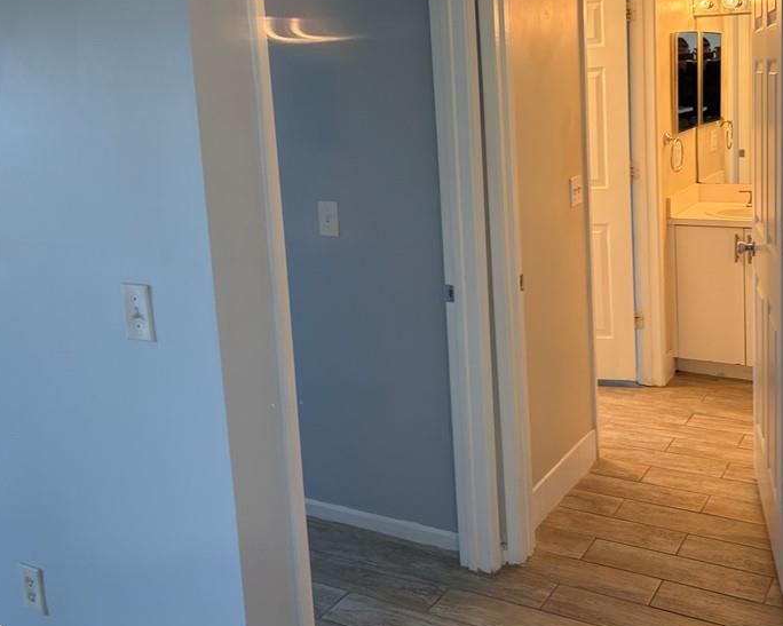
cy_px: 203
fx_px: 880
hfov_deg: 47.4
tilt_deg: -7.3
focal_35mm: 38
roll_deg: +2.9
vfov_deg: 38.6
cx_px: 505
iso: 125
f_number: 1.6
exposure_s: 1/60
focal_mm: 5.96
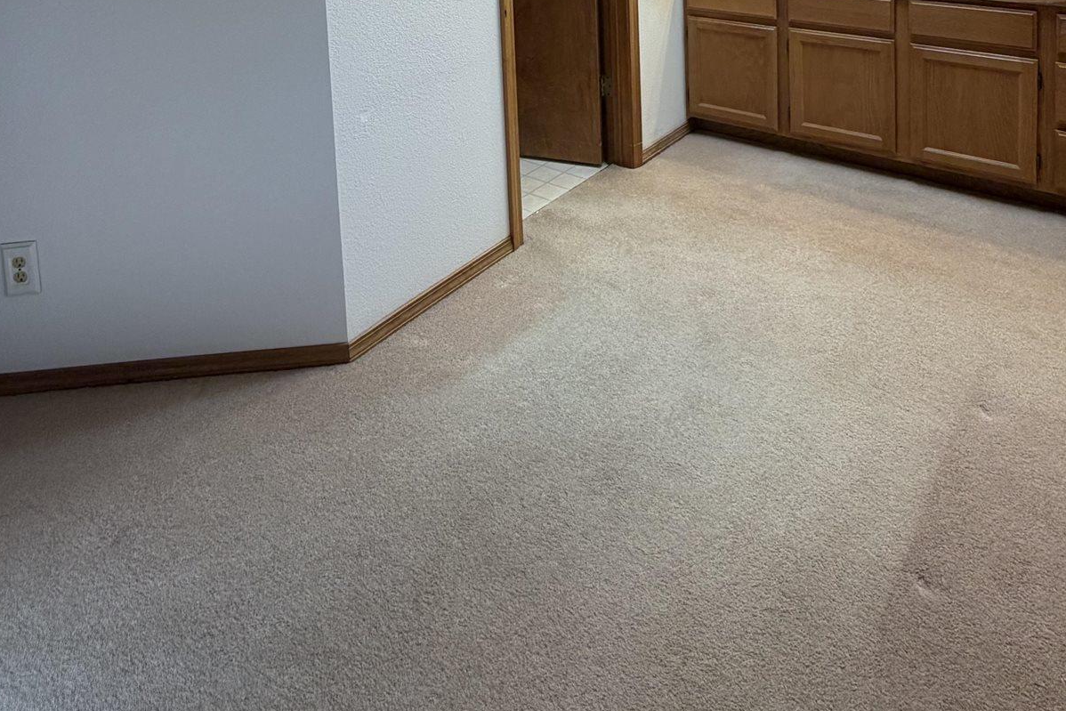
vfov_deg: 37.6
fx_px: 829
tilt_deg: -4.4
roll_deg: +2.1
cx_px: 518
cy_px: -95
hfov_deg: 65.5
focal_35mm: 28
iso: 80
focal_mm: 2.22
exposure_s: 1/120
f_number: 2.2
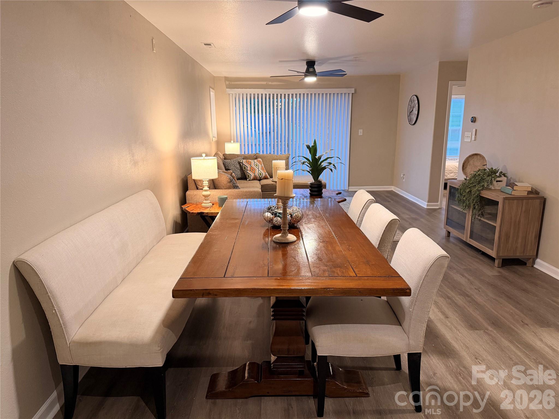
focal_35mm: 24
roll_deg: +0.8
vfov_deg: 56.8
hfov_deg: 71.6
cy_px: 210
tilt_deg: -12.4
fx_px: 388
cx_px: 280
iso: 320
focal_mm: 6.76
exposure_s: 1/60
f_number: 1.78
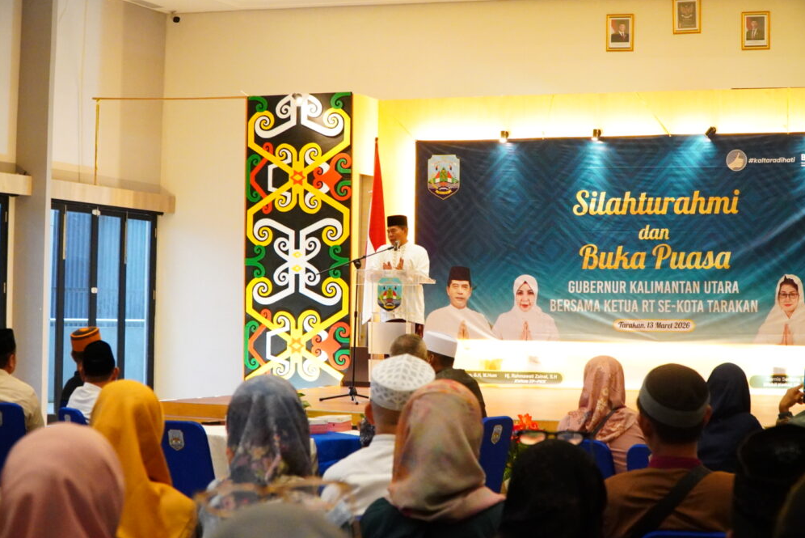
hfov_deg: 27.9
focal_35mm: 73
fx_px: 1622
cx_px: 412
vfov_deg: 18.8
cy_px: 265
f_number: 5.6
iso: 8000
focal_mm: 47
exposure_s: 1/100
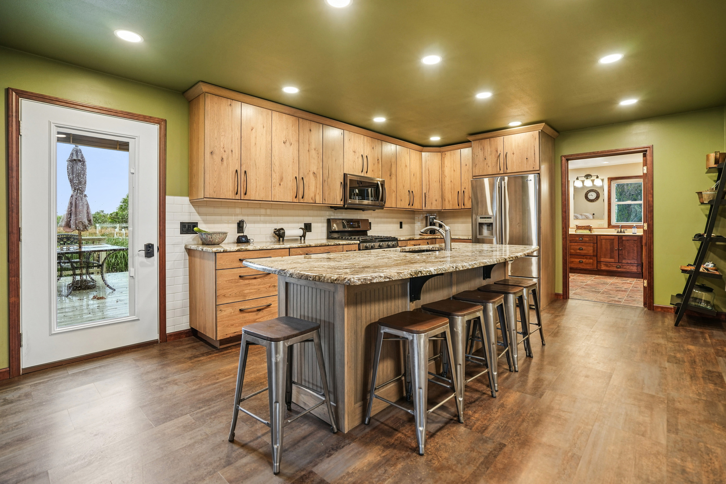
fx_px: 323
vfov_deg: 73.7
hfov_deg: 96.7
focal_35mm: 16
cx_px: 363
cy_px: 242
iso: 400
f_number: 4
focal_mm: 16
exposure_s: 1/20
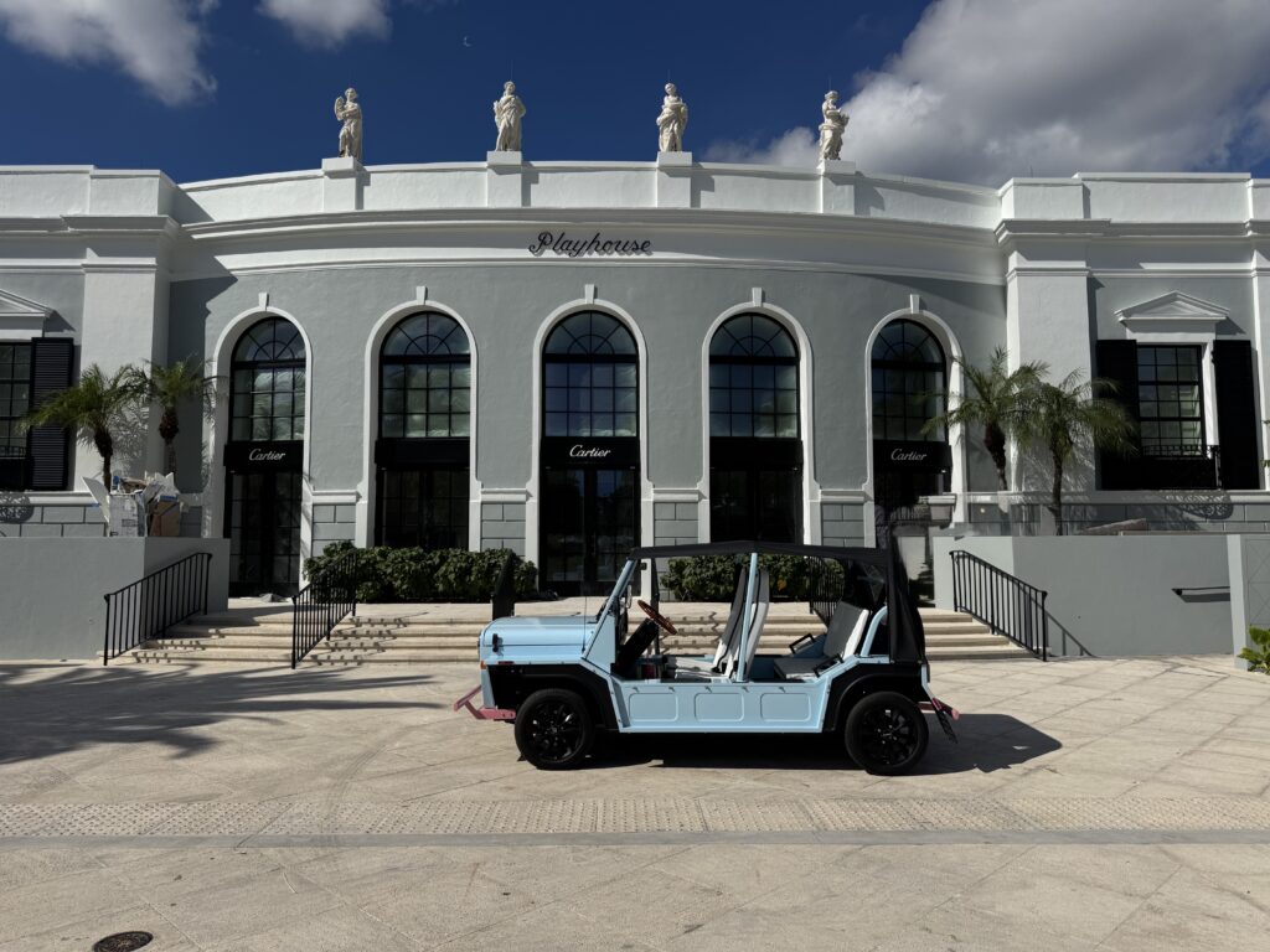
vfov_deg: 56.8
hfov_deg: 71.6
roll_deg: +0.2
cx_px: 635
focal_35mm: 24
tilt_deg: +4.0
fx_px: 881
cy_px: 476
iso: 64
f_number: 1.78
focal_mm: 6.76
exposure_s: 1/12346
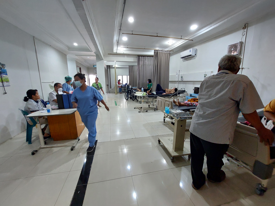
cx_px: 138
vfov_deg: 89.9
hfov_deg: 106.2
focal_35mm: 13
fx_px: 103
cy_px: 103
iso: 200
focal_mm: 1.74
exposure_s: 1/50
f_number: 2.2
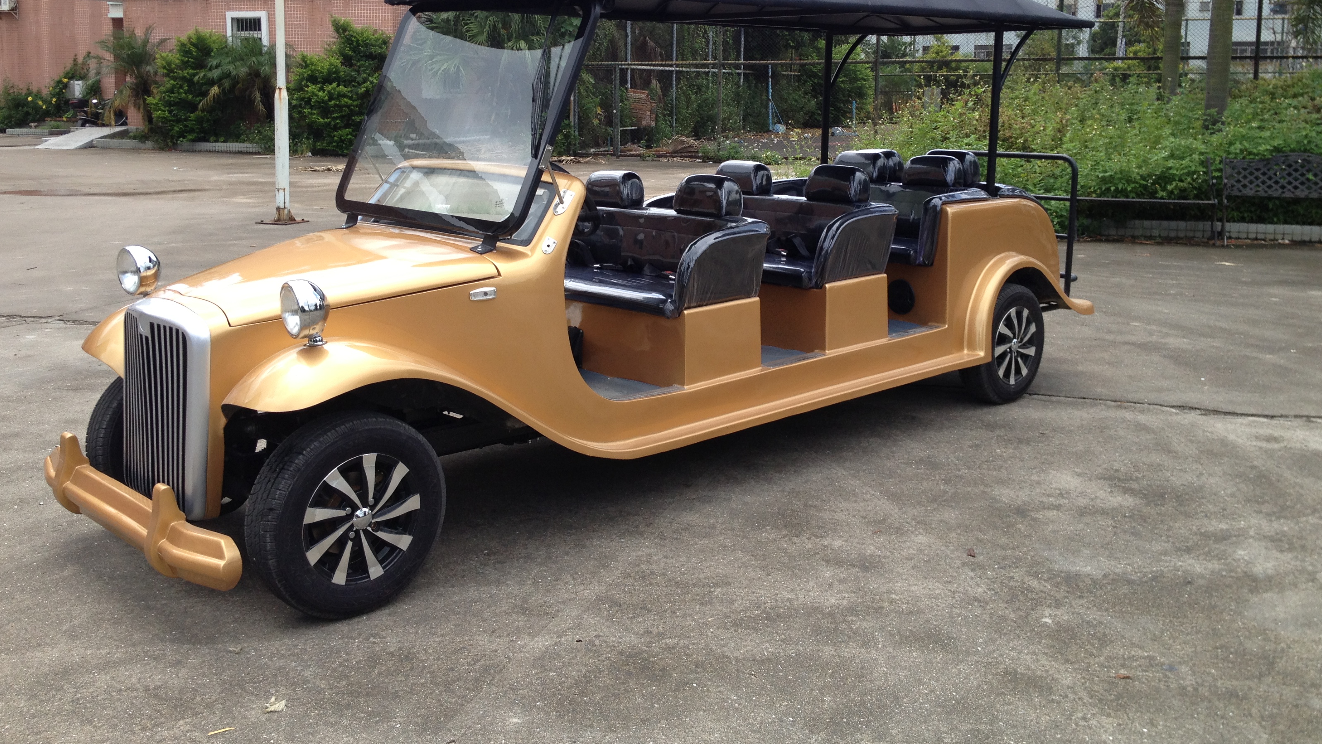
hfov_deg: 51.6
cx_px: 656
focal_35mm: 39
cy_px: 252
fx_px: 1367
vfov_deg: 30.2
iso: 50
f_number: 2.4
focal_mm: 4.28
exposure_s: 1/593
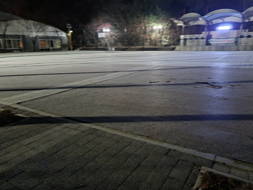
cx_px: 126
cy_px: 95
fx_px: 190
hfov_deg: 67.3
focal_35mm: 26
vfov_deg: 53.1
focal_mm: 5.4
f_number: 1.8
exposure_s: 1/12
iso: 1250
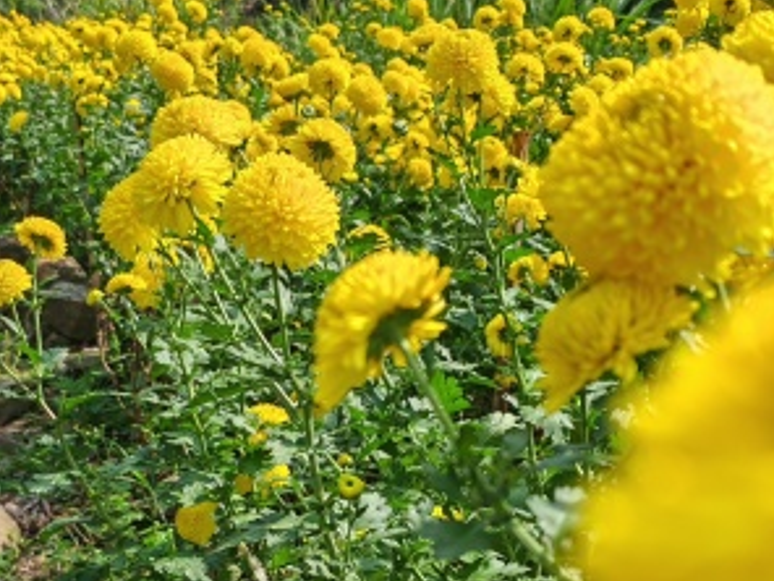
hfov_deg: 26.7
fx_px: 1632
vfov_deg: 19.9
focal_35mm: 73
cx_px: 366
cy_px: 492
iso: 50
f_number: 1.95
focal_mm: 5.52
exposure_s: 1/820
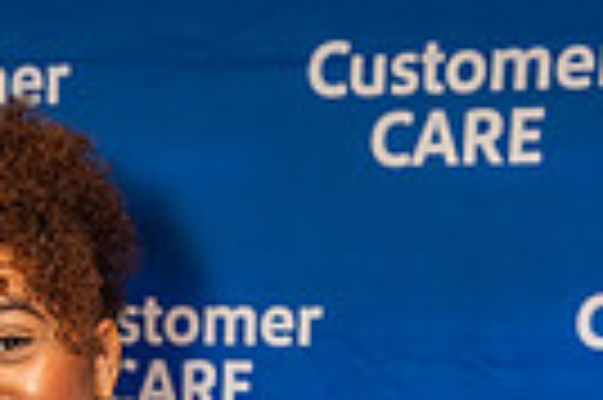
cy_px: 796
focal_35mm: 155
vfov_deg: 8.4
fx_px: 2593
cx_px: 14
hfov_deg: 13.1
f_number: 4
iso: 1250
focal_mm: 46
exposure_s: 1/160
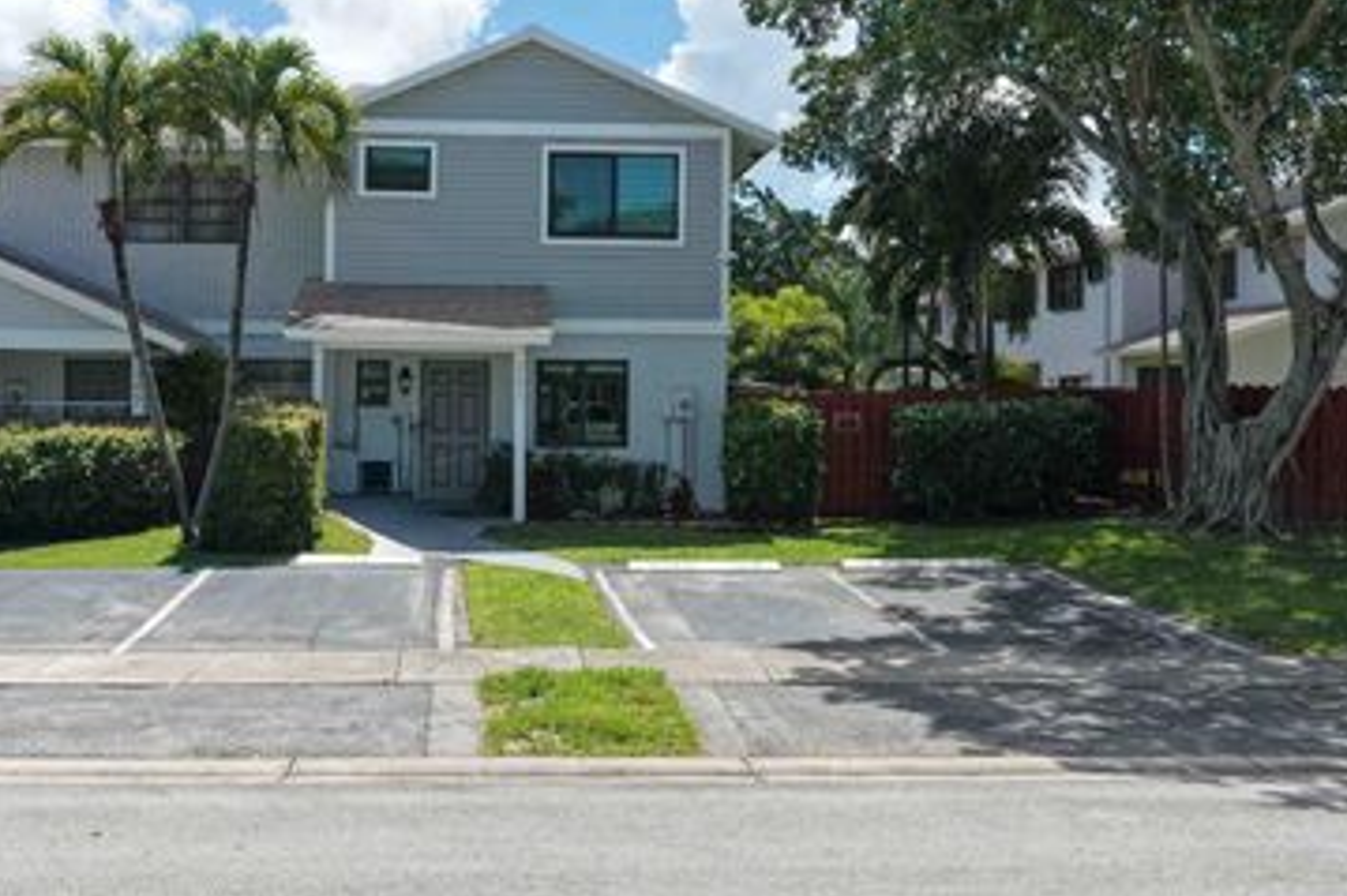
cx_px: 567
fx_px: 1459
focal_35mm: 39
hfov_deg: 49.4
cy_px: 392
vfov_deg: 34.1
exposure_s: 1/800
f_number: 4
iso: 200
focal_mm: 14.45
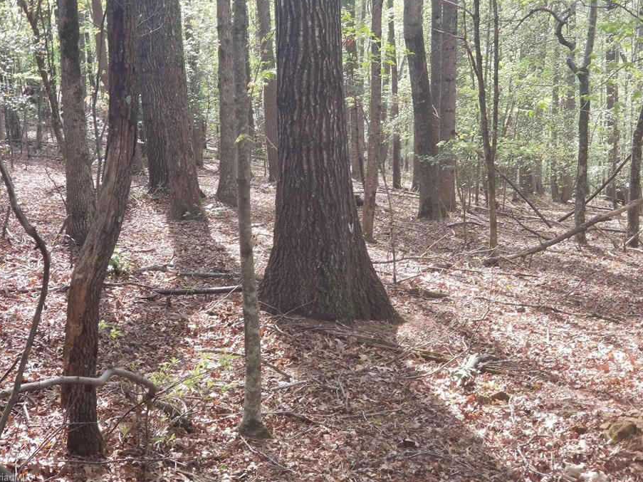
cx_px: 347
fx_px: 1096
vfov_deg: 24.8
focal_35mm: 59
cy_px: 211
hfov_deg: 32.7
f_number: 2.4
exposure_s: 1/89
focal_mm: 6
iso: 25
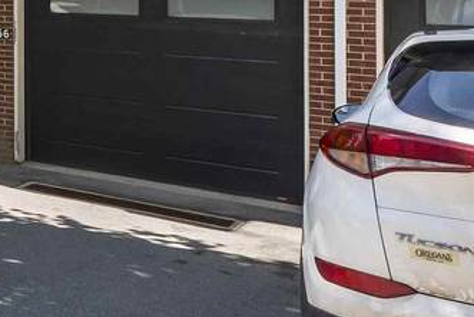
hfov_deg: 24.8
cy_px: -100
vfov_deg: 21.1
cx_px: -269
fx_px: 764
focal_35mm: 58
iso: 400
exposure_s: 1/640
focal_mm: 10
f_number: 6.3
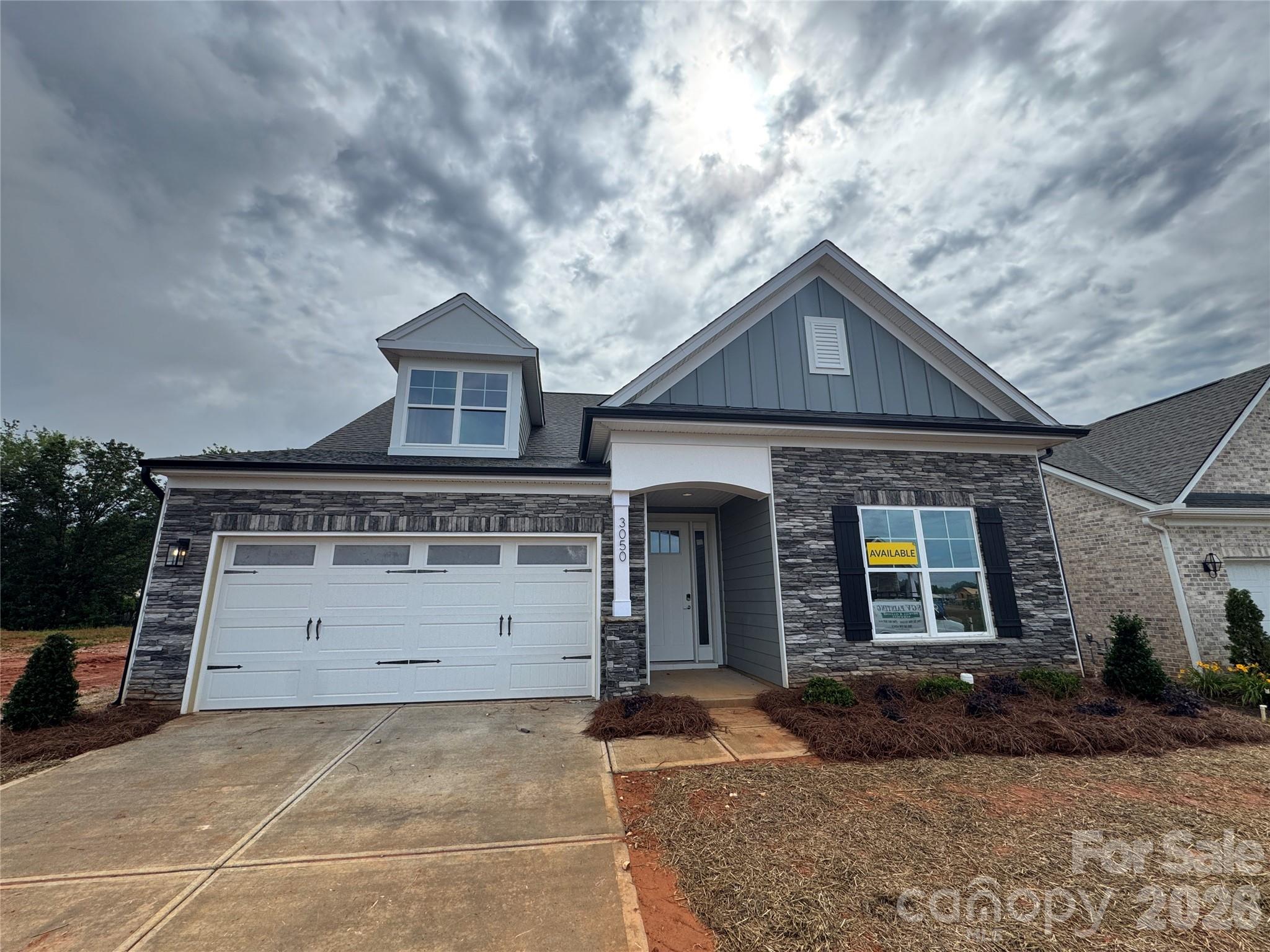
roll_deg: +0.0
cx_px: 635
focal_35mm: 14
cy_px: 476
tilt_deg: +17.0
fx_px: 514
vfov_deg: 85.7
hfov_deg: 102.1
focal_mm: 2.22
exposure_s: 1/1536
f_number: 2.2
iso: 40
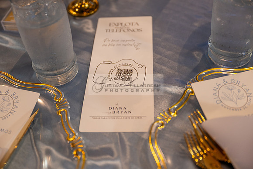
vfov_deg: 29.9
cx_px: 126
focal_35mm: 45
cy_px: 84
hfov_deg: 43.6
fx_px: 316
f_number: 2.8
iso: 640
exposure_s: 1/160
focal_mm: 45
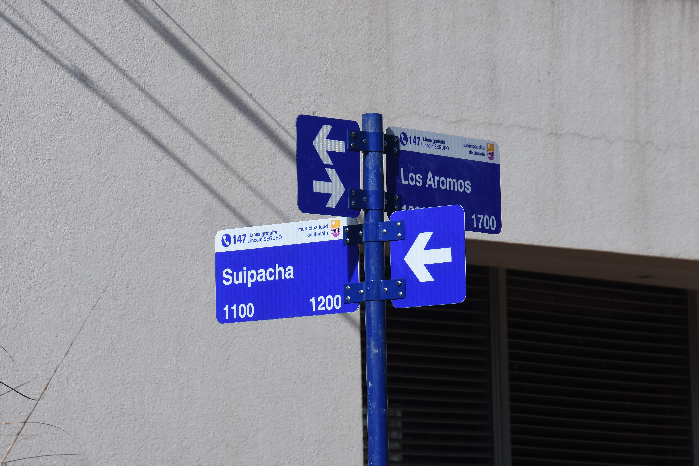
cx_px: 350
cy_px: 233
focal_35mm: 188
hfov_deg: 11.0
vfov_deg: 7.3
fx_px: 3640
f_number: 6
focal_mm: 125
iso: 250
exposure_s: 1/1000
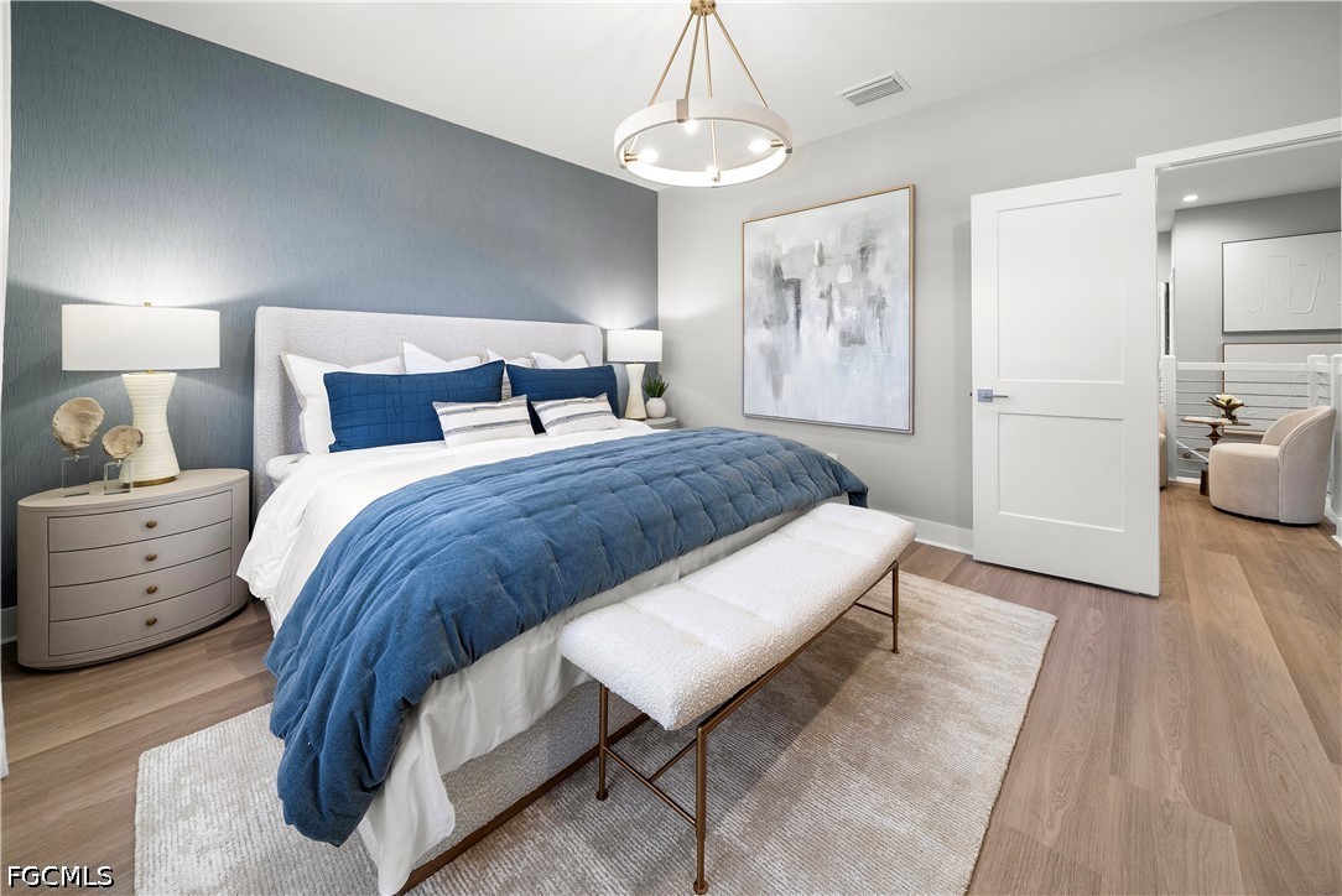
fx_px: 448
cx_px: 671
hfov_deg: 112.6
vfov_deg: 90.1
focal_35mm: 12
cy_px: 448
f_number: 8
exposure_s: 1/20
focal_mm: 12
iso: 200
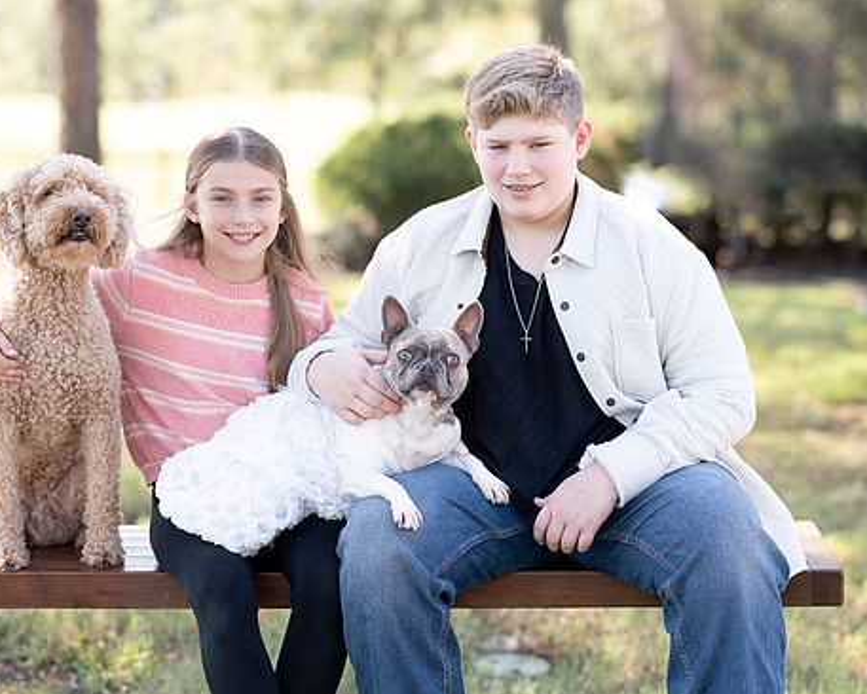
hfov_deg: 17.6
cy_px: 342
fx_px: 2798
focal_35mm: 109
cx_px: 427
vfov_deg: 14.1
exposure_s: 1/1000
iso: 320
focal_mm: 85
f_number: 2.5
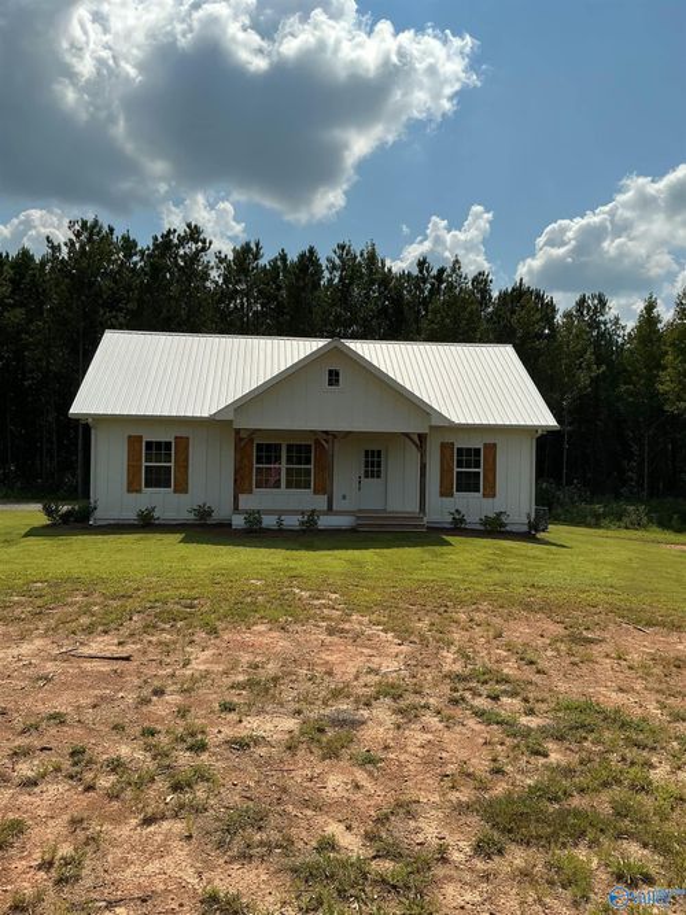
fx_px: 767
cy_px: 458
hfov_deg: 48.2
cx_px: 343
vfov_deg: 61.7
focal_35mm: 29
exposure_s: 1/4405
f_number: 1.8
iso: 25
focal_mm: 3
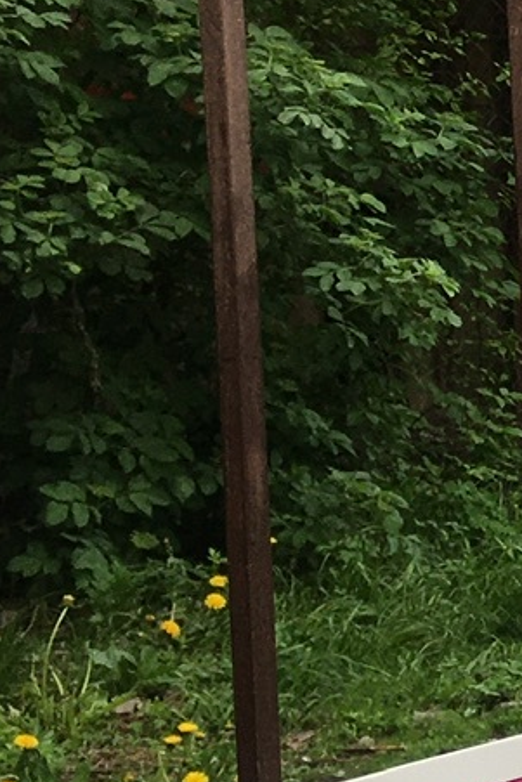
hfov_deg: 8.2
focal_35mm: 137
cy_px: 305
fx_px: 2977
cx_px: 1691
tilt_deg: -3.2
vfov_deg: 15.0
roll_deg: +1.2
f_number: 2.2
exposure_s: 1/818
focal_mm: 4.15
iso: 25
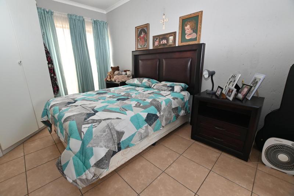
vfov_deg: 77.3
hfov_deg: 100.4
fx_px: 122
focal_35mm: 15
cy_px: 98
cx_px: 147
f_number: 4.5
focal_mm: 10
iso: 200
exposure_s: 1/60
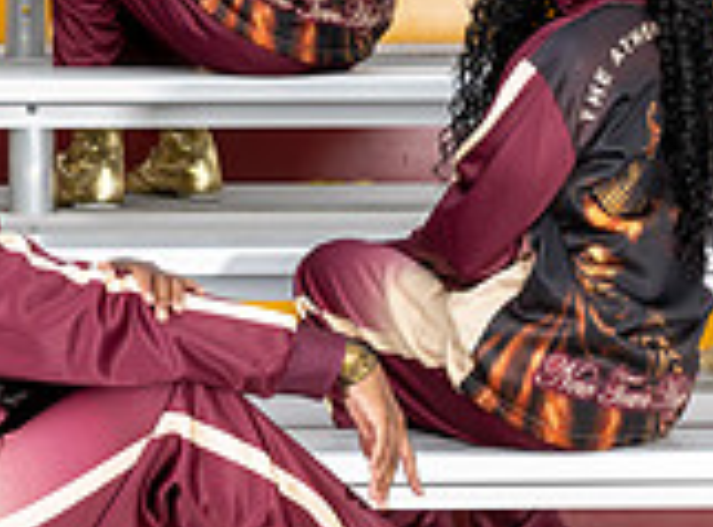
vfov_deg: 7.1
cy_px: 33
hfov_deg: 9.5
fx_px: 4262
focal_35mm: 208
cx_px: 169
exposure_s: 1/100
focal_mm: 42
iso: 40
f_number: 6.3
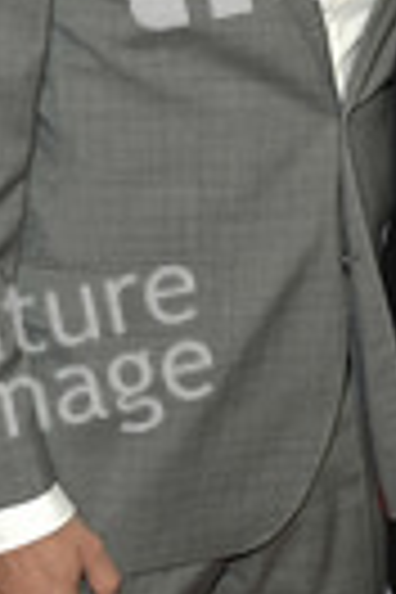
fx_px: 1897
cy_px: 148
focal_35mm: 115
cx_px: 472
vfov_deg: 17.7
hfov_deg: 11.7
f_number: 5.6
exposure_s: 1/250
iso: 800
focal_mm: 38
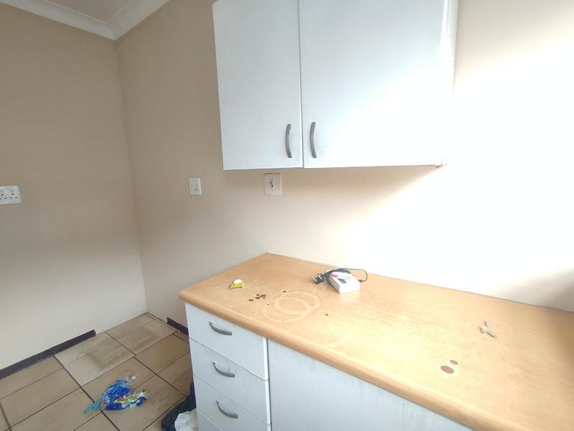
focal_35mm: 15
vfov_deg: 81.7
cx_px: 287
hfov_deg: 98.2
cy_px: 216
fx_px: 249
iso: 100
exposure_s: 1/33
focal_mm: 1.65
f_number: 2.2
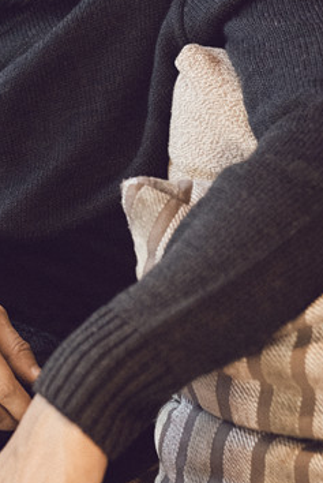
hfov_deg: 10.2
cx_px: 67
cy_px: 38
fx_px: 1798
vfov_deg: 15.1
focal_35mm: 134
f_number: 2.8
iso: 2000
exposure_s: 1/100
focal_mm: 50
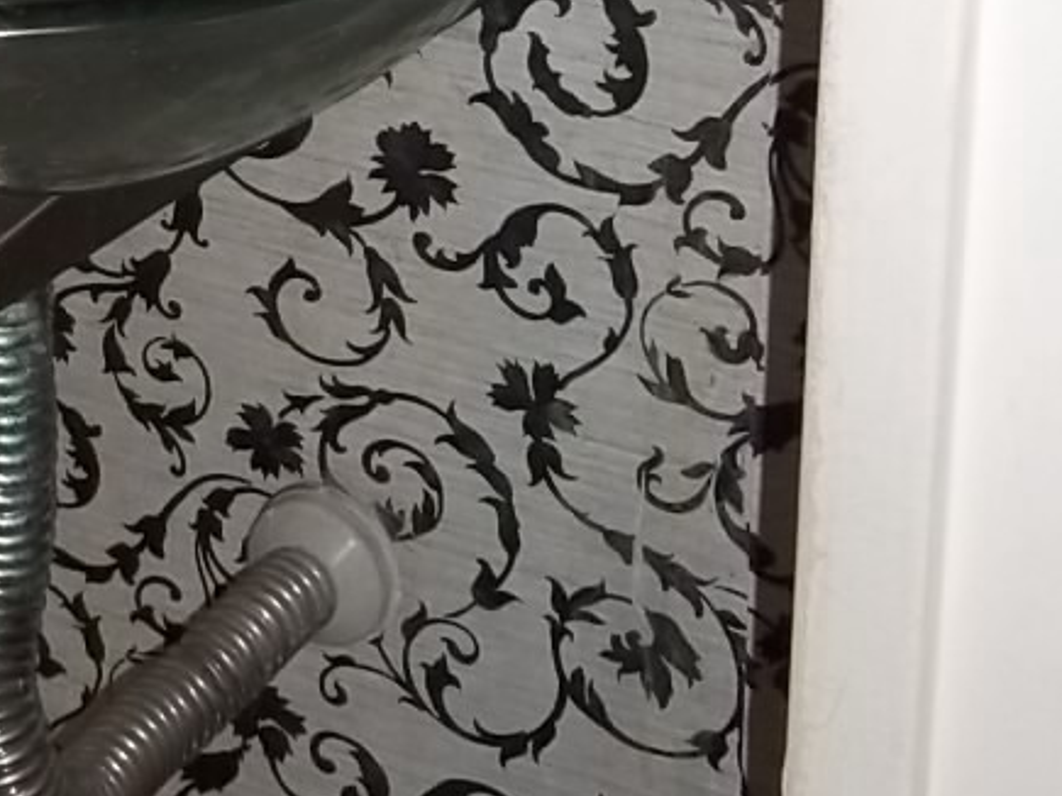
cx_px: 46
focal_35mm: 106
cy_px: -249
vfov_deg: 13.4
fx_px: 3251
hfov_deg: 18.2
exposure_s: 1/30
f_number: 3.1
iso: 160
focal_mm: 6.5
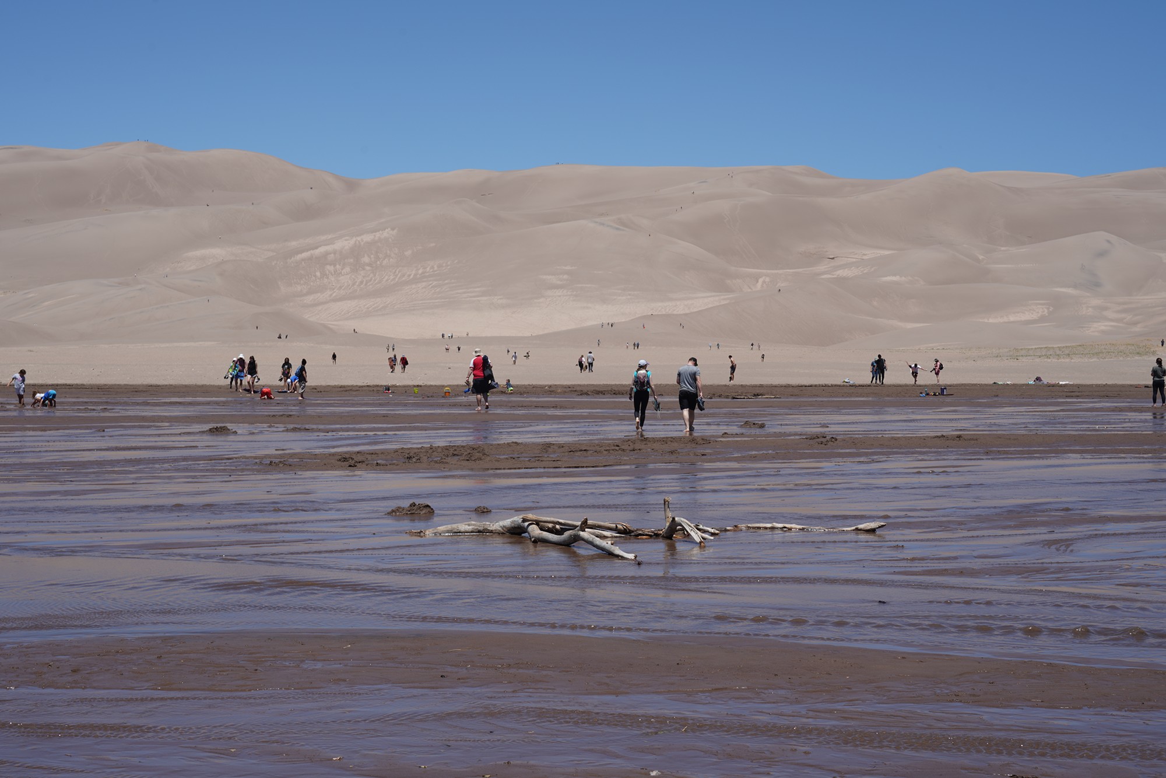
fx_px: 1911
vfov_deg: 23.0
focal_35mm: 59
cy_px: 389
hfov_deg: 33.9
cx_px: 583
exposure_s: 1/160
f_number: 13
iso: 80
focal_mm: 59
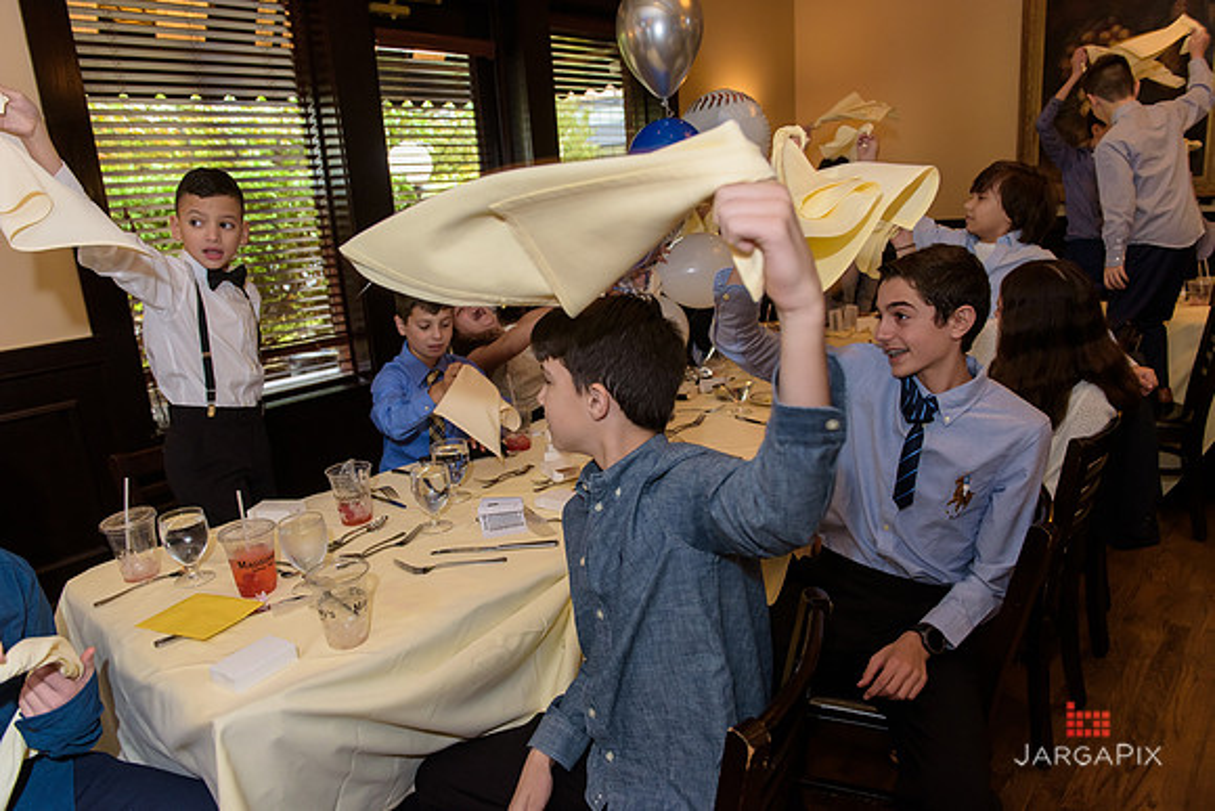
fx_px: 878
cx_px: 608
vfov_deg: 49.6
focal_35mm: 26
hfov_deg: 69.4
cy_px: 406
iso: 1250
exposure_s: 1/125
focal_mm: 26
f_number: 3.2
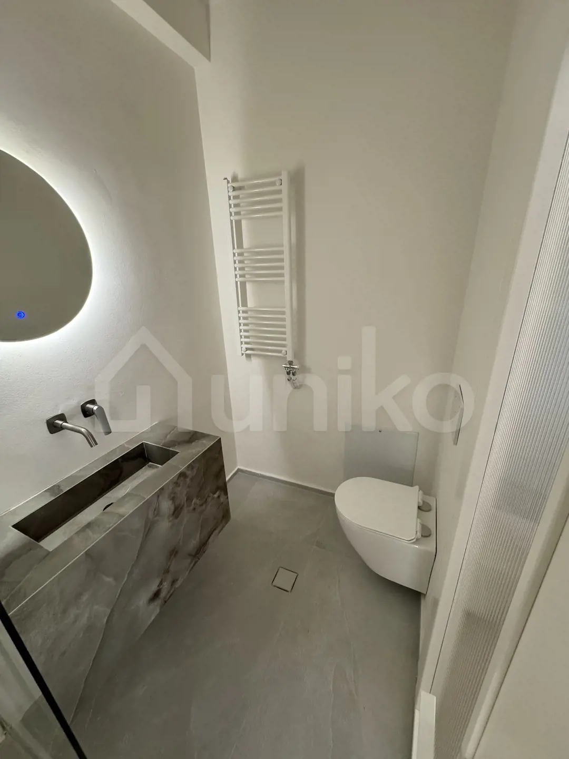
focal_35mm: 14
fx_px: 307
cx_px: 284
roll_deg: +2.2
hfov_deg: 85.7
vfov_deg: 102.1
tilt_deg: -20.2
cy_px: 380
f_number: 2.2
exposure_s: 1/50
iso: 250
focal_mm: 2.22
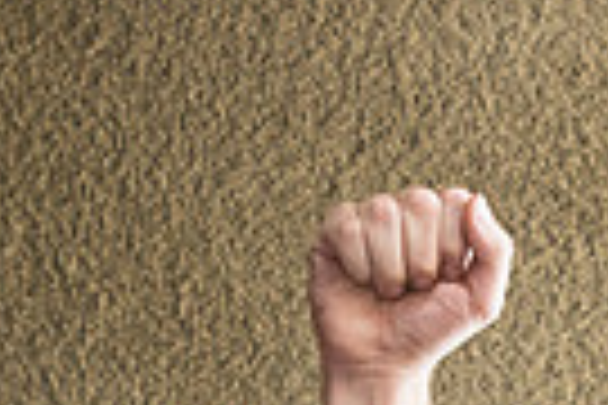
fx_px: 1739
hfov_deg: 19.1
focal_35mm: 103
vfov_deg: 12.2
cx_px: 658
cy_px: 731
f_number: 5
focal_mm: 24
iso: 2500
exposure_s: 1/320
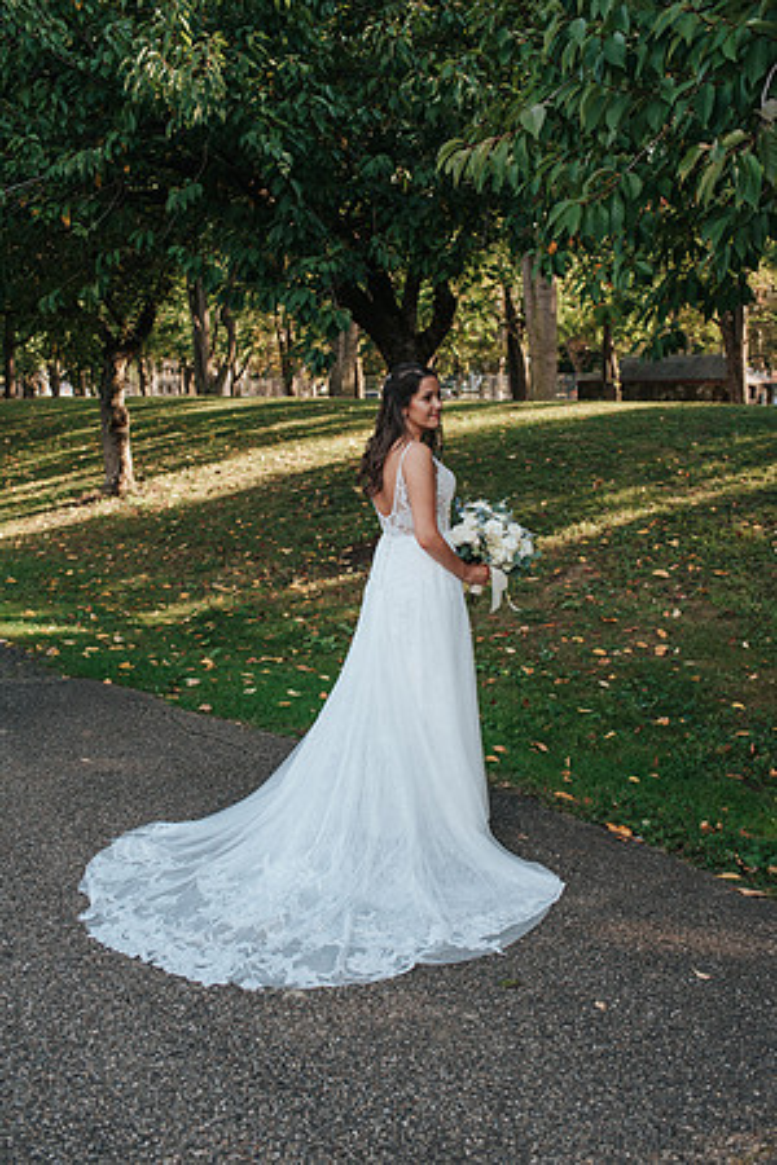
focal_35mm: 35
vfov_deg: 54.4
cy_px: 582
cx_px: 388
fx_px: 1133
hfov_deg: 37.9
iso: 500
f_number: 4
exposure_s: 1/1000
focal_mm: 35
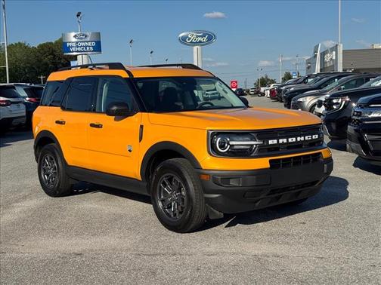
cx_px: 190
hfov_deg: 39.7
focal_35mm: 48
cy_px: 142
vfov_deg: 30.3
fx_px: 528
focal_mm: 6.76
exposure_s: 1/5848
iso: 64
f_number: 1.78
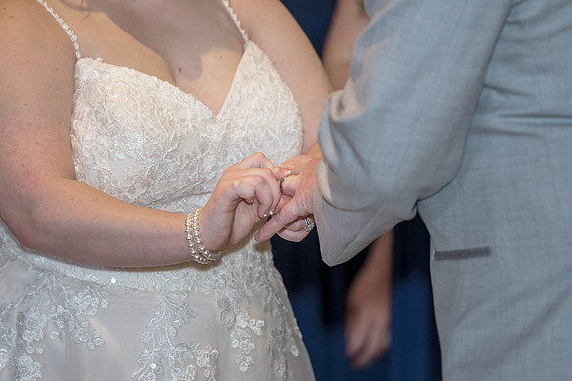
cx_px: 289
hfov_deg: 7.3
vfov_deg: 4.9
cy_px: 156
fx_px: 4465
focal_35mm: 281
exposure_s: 1/250
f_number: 4
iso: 2000
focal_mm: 200
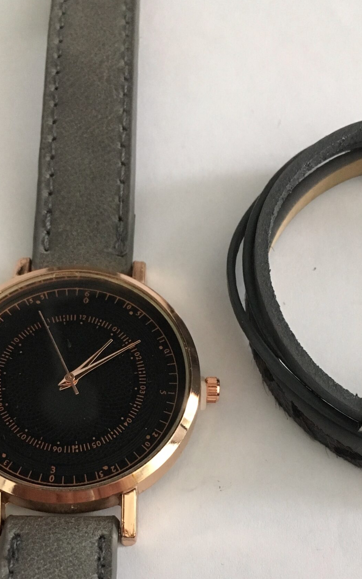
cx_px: 181
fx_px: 742
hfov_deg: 27.4
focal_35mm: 47
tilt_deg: -67.3
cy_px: 380
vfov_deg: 42.2
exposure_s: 1/25
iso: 200
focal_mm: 4.15
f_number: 2.2
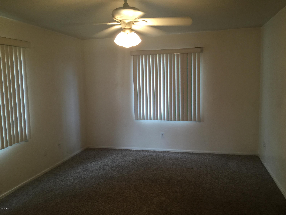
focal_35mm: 29
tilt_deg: -9.3
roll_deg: +1.6
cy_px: 108
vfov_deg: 48.2
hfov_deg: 61.7
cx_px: 143
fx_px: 240
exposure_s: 1/15
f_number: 2.2
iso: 40
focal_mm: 4.15
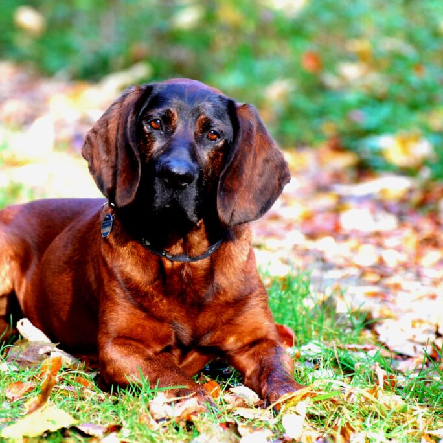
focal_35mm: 316
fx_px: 4570
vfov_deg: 5.5
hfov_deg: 5.5
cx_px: 135
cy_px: 222
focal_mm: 165
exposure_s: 1/60
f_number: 5
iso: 800
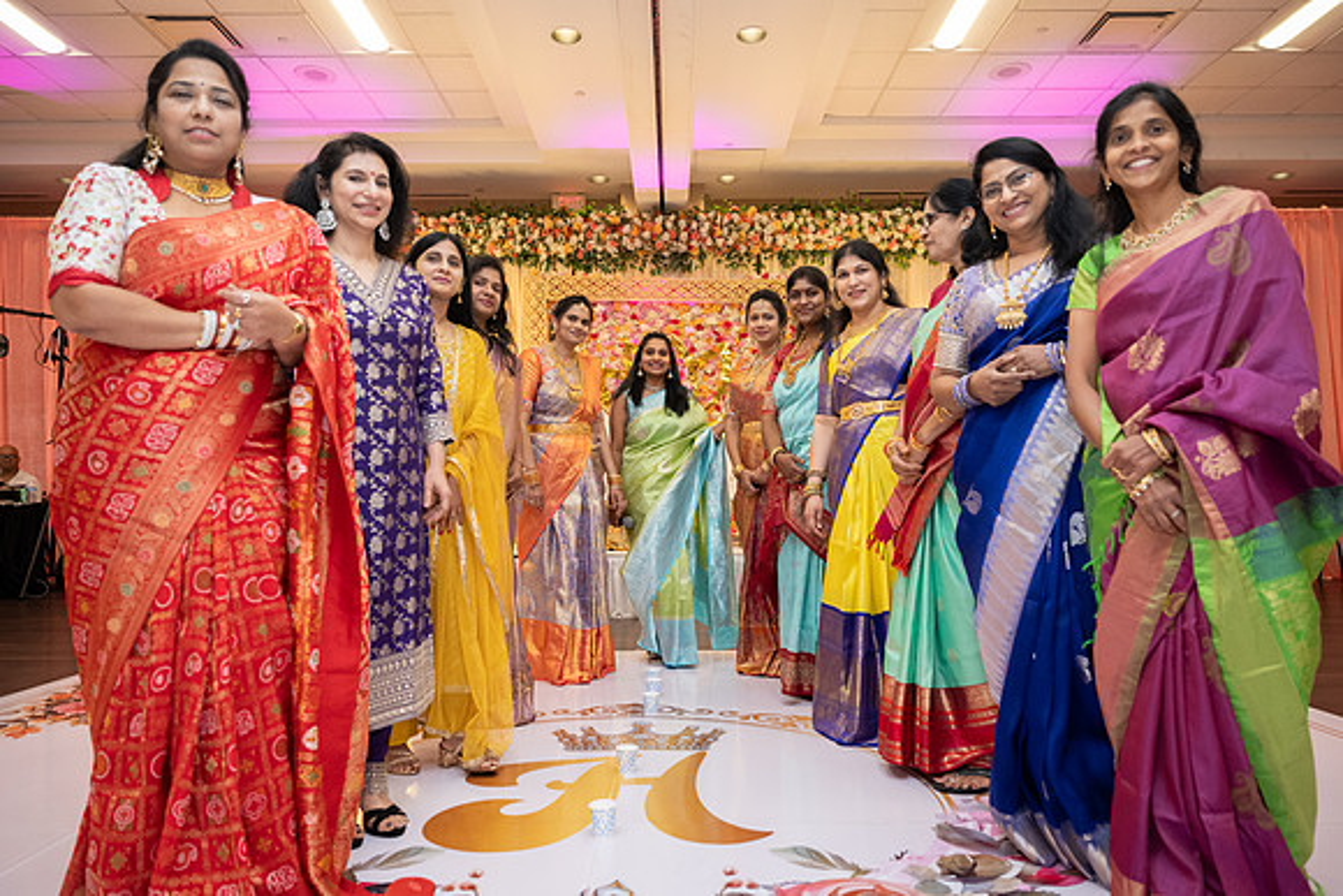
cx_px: 672
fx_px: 917
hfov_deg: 72.4
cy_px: 448
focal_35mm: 25
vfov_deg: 52.1
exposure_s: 1/160
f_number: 3.2
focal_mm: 24
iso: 1250
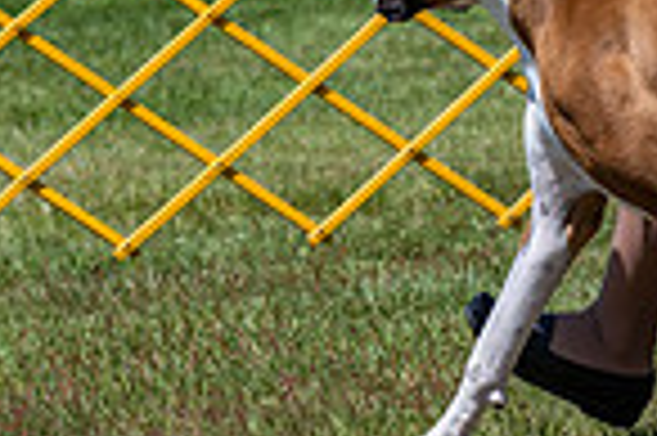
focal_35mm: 558
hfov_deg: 3.7
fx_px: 10172
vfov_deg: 2.5
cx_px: 468
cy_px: -205
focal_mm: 140
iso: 320
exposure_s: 1/1600
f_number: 7.1
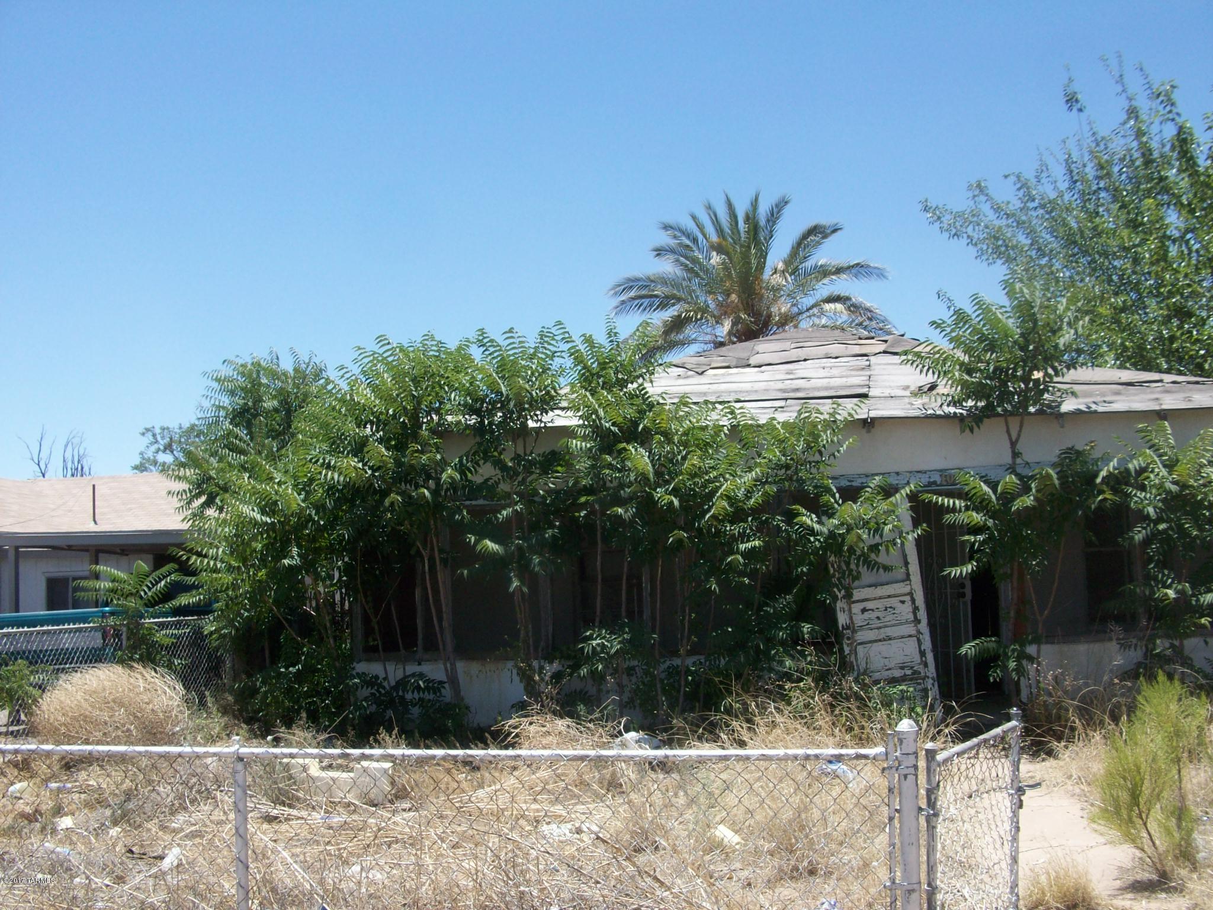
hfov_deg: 54.0
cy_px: 455
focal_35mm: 34
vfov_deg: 41.8
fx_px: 1191
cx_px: 606
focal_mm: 5.7
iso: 64
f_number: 5.5
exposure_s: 1/220
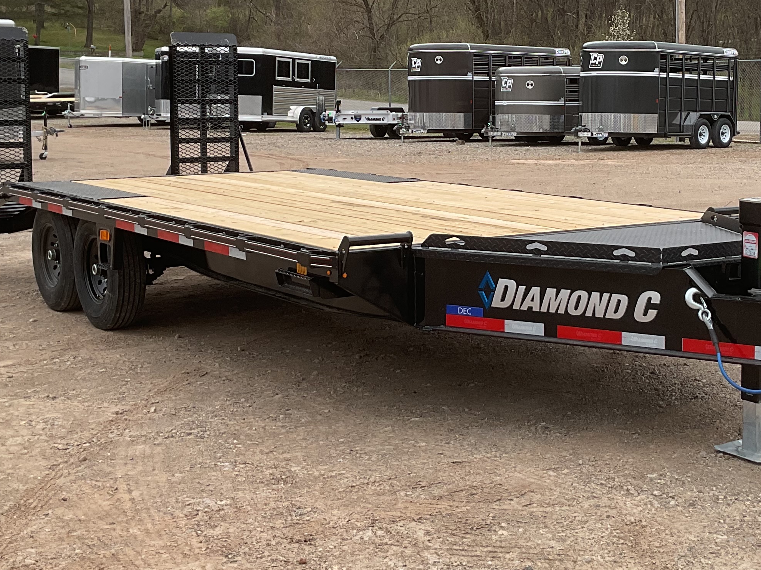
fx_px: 1297
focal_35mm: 59
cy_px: 190
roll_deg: -0.1
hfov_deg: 32.6
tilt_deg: -3.5
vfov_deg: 24.7
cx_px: 468
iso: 16
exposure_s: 1/266
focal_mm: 3
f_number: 1.8
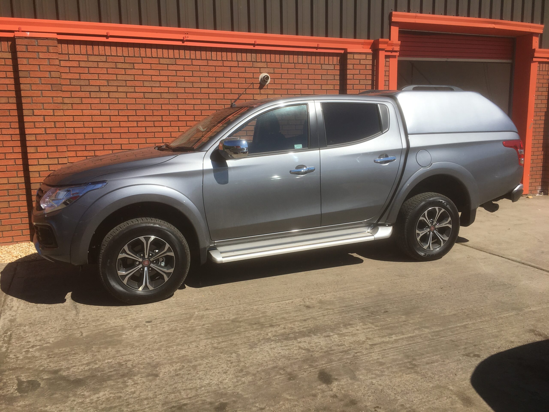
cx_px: 274
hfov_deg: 61.7
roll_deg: +0.9
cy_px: 206
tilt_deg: -6.6
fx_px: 460
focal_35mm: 29
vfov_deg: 48.2
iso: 25
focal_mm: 4.15
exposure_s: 1/1832
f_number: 2.2
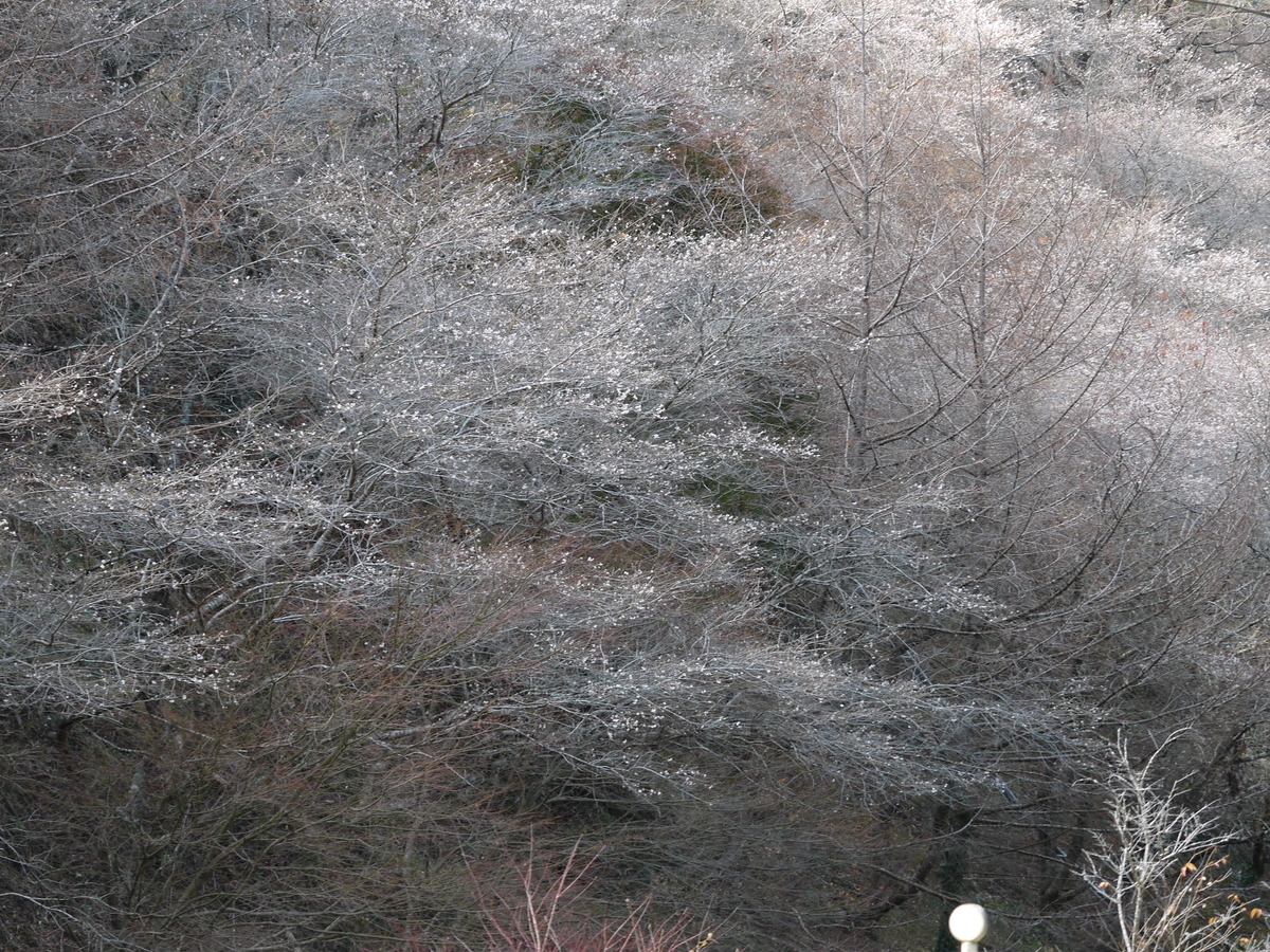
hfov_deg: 13.2
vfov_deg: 9.9
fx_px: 5503
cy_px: 476
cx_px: 635
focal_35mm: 150
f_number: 4.8
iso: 250
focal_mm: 75
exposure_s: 1/160
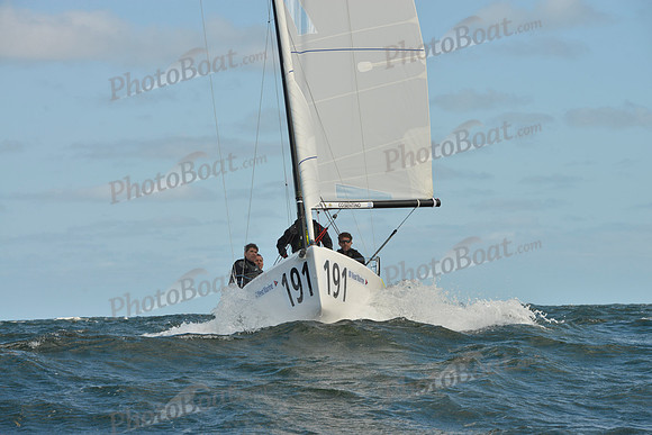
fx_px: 2355
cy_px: 218
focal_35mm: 130
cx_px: 326
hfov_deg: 15.8
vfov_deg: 10.6
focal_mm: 130
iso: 400
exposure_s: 1/1000
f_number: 11
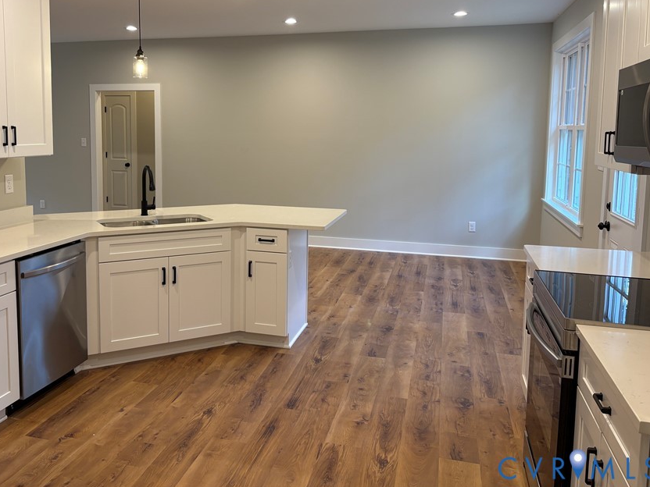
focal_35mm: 32
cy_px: 190
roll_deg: +0.1
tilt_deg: -5.7
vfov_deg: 43.9
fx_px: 601
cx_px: 258
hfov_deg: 56.4
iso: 64
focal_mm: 5.96
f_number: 1.6
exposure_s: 1/60
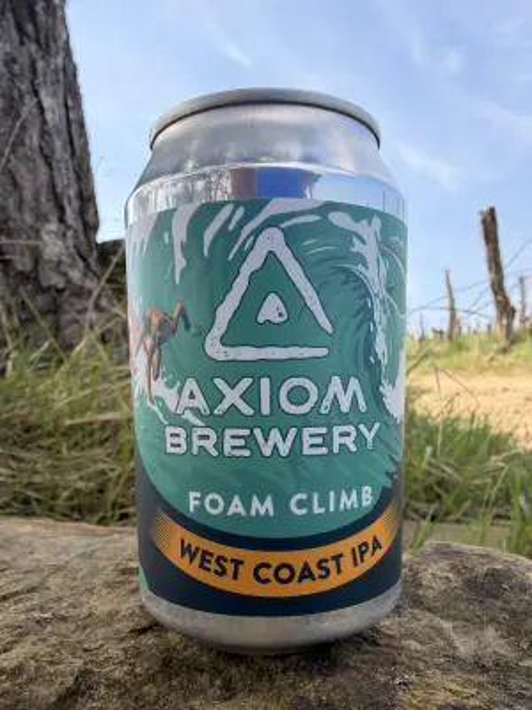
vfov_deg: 67.3
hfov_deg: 53.1
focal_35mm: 26
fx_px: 533
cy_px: 355
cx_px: 266
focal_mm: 2.22
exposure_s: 1/603
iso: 32
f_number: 2.2
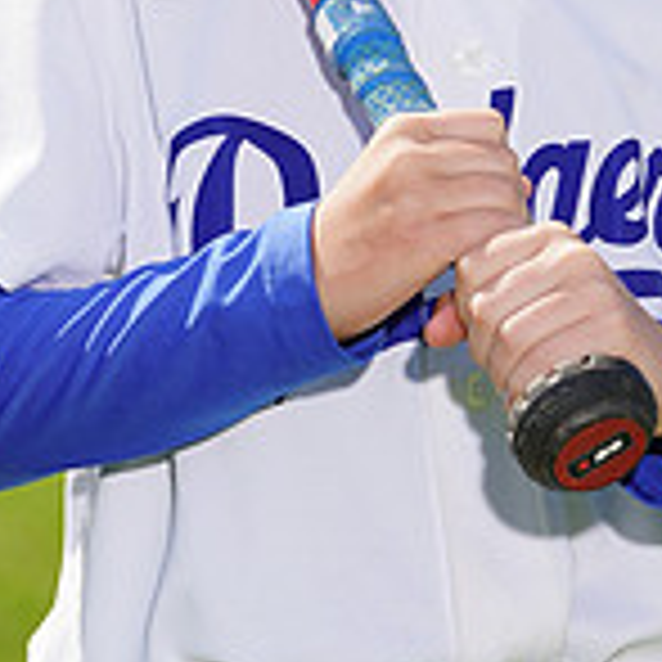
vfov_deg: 2.5
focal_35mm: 703
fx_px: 15210
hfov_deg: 2.5
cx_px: 308
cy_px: -293
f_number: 9
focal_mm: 209
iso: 100
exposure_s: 1/250
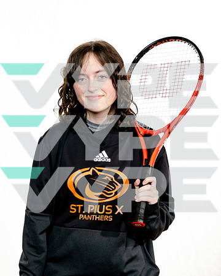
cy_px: 136
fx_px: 793
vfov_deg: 19.8
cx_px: 81
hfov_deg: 15.9
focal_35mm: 97
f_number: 8
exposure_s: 1/250
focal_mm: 68
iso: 160
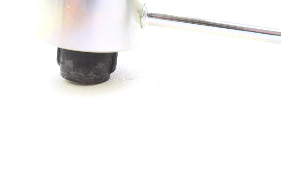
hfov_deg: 29.0
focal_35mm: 69
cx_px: 200
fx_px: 538
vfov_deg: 19.5
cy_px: 30
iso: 400
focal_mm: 25
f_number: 5.6
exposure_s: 1/125
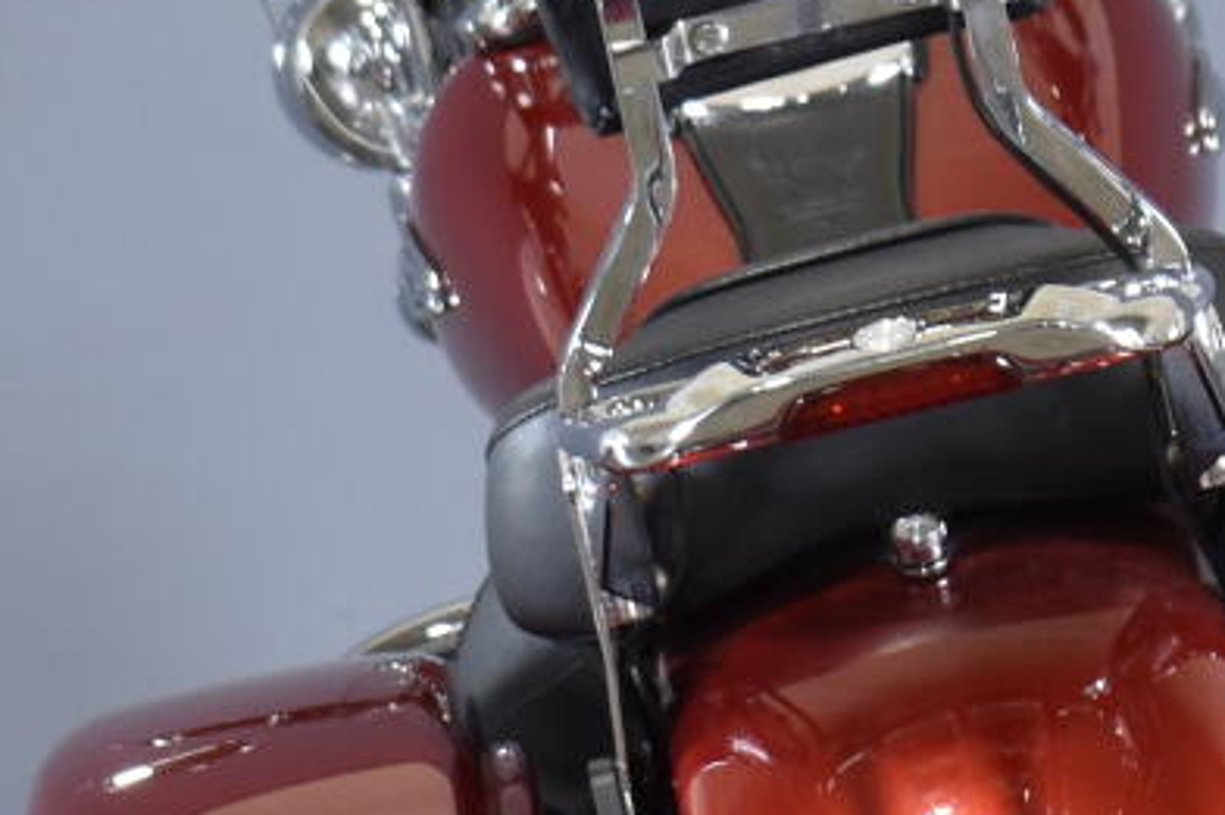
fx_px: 7025
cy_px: 536
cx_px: 1047
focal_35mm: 207
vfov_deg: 6.6
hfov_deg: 9.9
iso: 400
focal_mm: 27
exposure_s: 1/30
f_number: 4
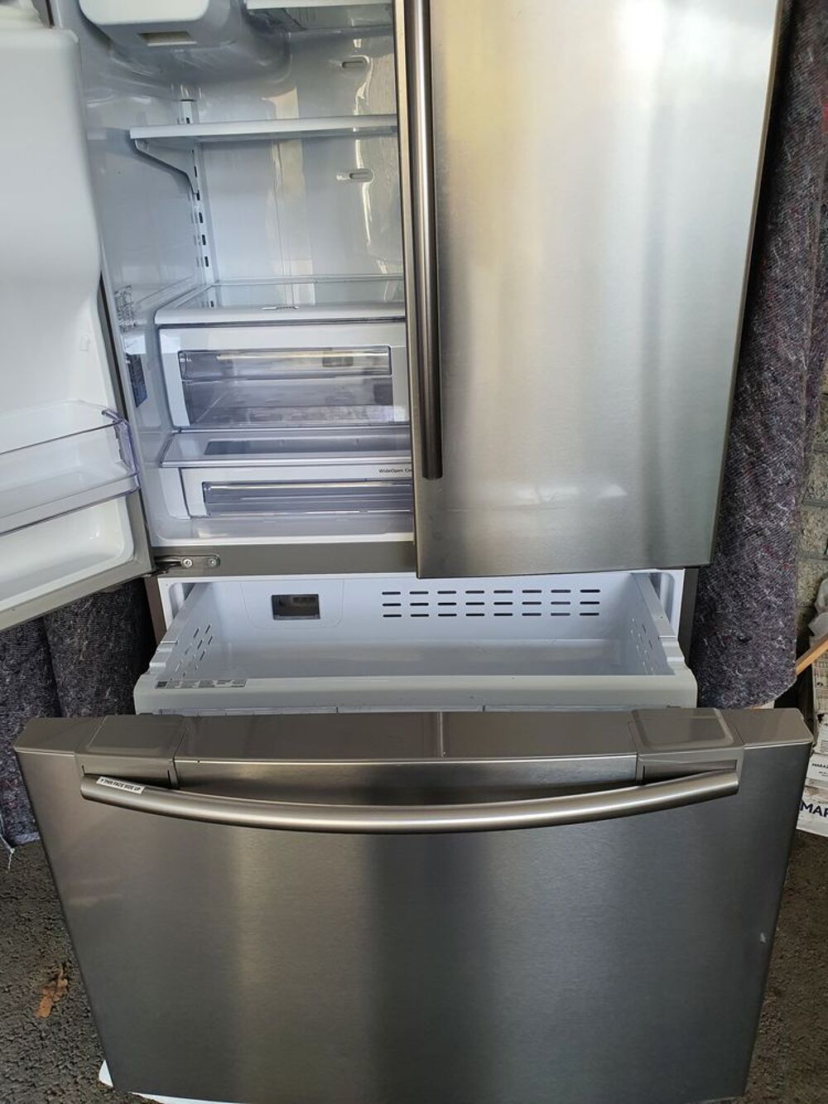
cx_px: 414
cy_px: 552
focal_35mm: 26
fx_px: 829
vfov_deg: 67.3
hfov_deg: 53.1
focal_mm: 4.3
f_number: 2.4
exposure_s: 1/100
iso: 160
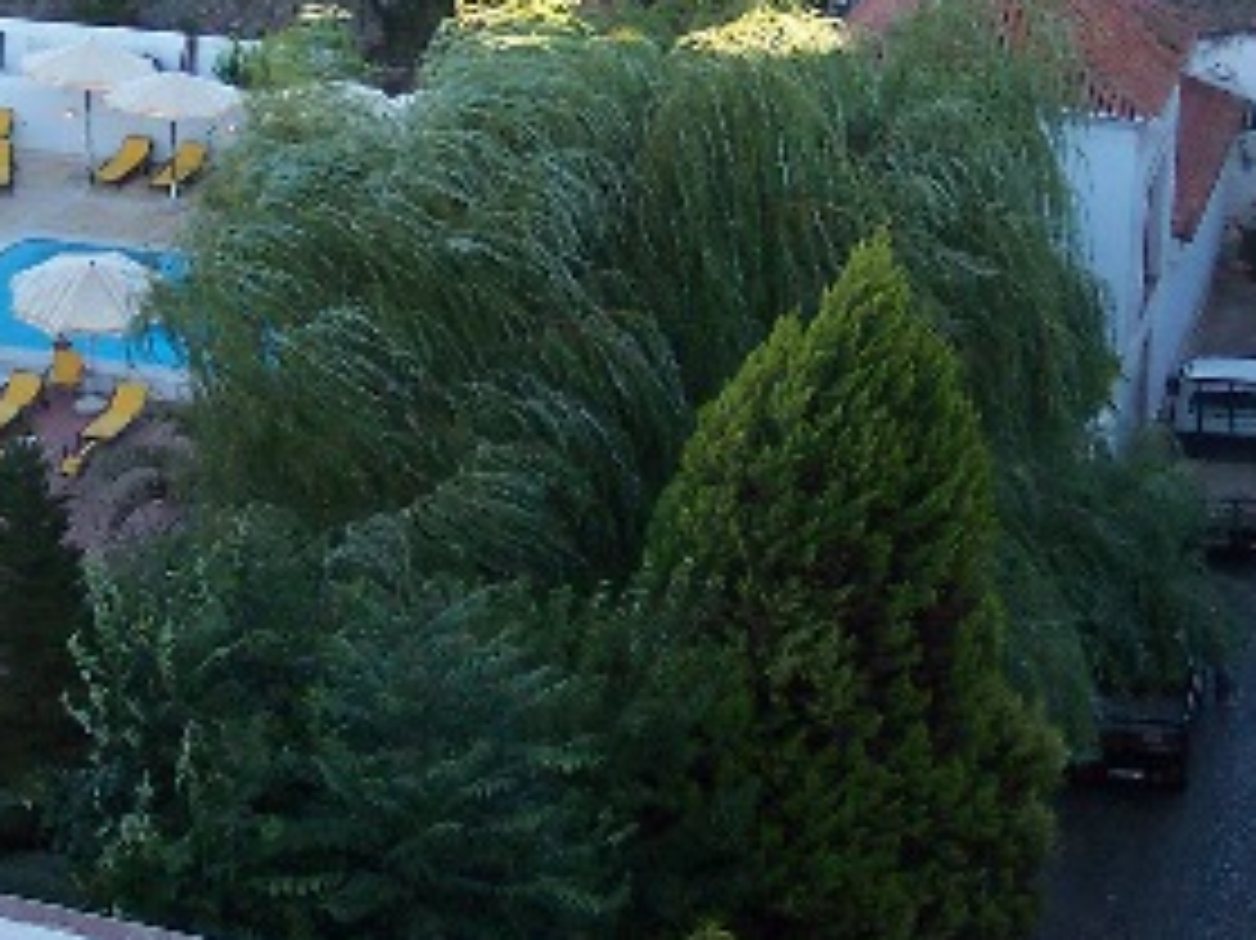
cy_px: 72
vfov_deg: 13.4
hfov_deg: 18.1
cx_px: 603
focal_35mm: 109
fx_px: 3953
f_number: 2.8
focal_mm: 8
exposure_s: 1/350
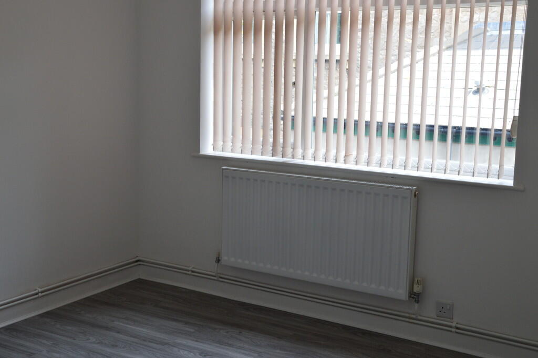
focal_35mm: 48
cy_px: 179
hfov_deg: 41.1
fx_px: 717
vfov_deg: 28.0
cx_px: 269
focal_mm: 32
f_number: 8
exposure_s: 1/60
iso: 400
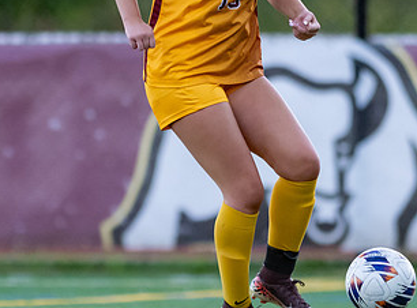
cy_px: 130
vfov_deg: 1.3
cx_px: 241
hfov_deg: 1.8
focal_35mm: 1101
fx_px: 13191
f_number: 2.8
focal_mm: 300
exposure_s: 1/1600
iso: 2200
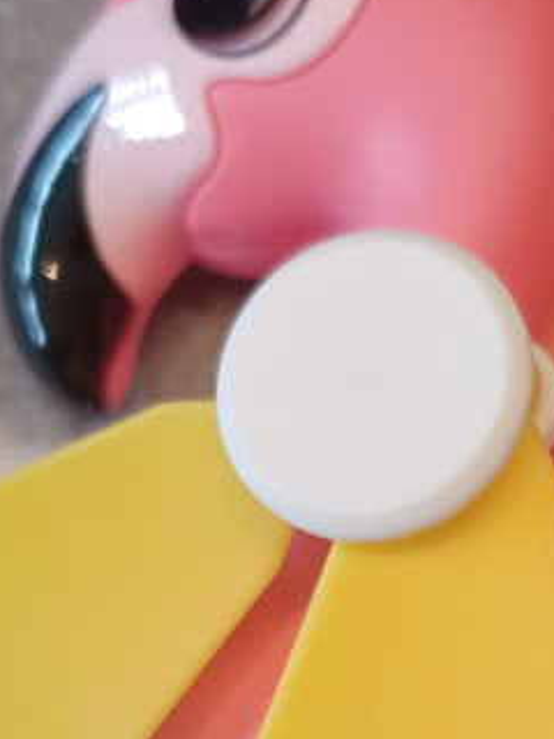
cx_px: 494
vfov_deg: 22.5
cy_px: 889
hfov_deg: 18.2
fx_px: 1707
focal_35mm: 80
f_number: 1.8
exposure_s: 1/25
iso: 320
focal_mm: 4.6
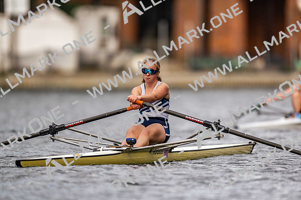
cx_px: 150
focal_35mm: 600
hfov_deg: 3.4
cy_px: 100
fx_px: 5015
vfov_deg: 2.3
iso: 640
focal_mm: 600
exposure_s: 1/2500
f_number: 4
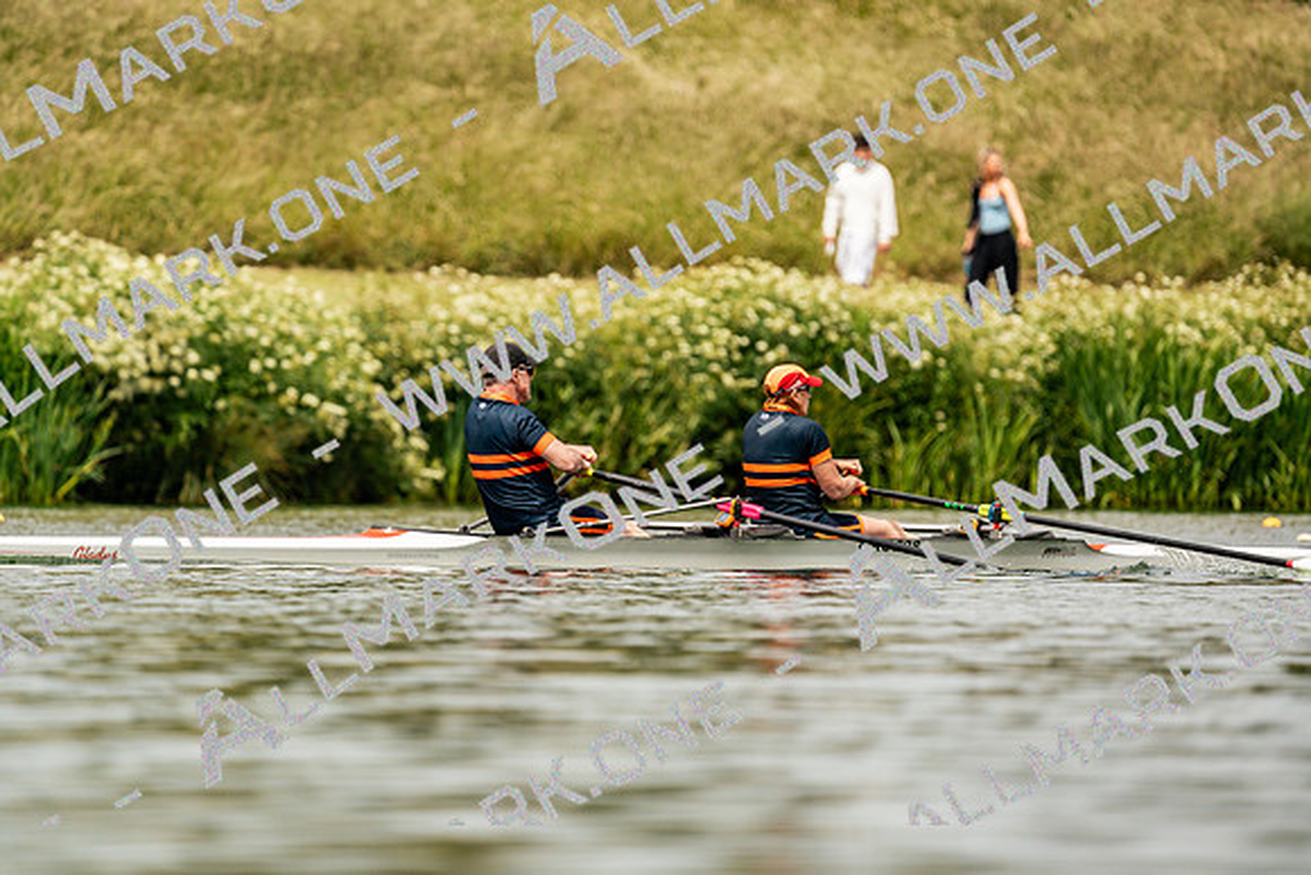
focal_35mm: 576
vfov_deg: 2.4
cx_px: 656
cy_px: 438
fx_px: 20980
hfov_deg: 3.6
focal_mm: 576
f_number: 6.3
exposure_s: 1/2000
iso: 250
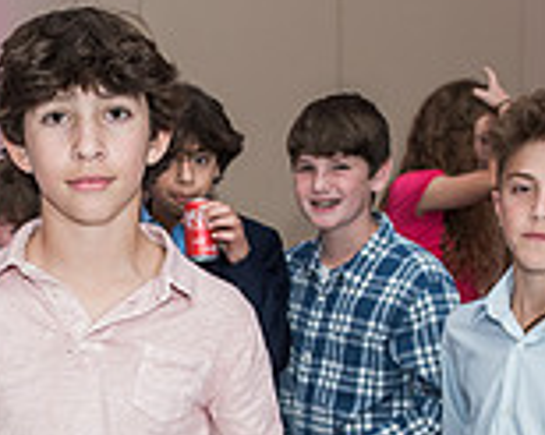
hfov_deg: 22.3
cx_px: 156
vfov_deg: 17.7
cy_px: 401
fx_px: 1370
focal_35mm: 85
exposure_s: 1/100
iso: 1250
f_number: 4
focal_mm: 24
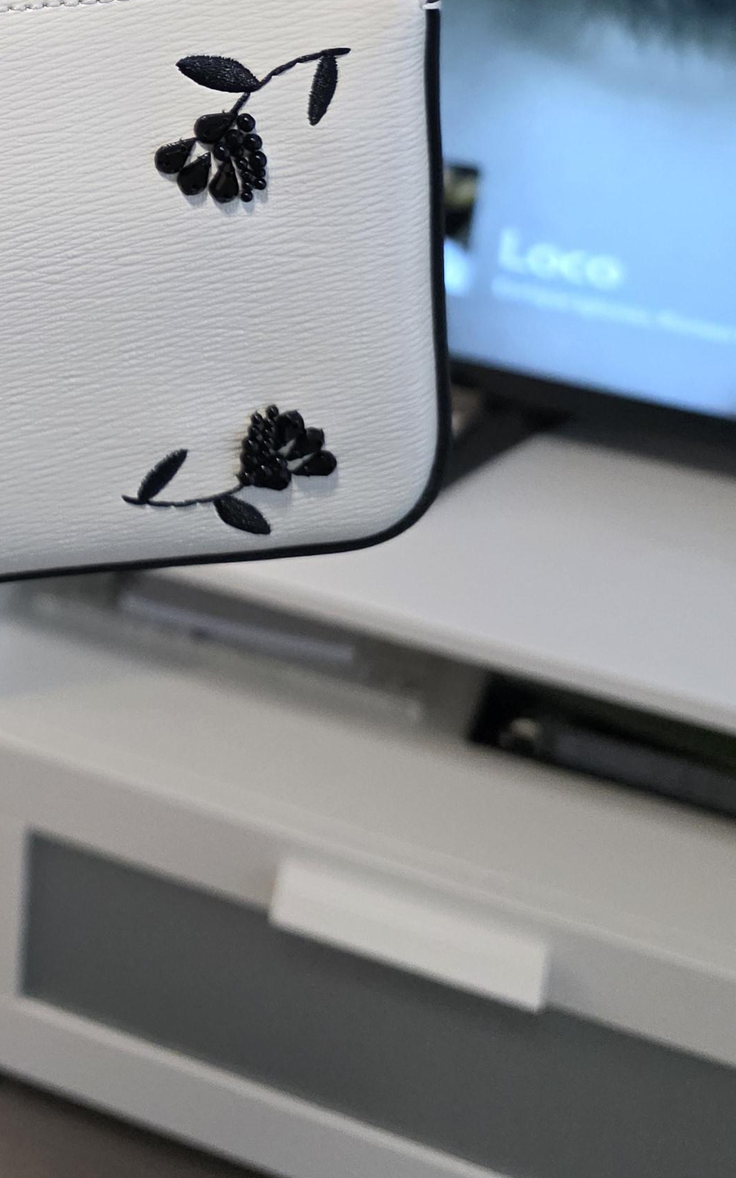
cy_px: -141
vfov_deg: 31.0
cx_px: -241
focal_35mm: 58
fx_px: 1861
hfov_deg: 20.3
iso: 1000
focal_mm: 6.3
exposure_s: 1/120
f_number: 1.7
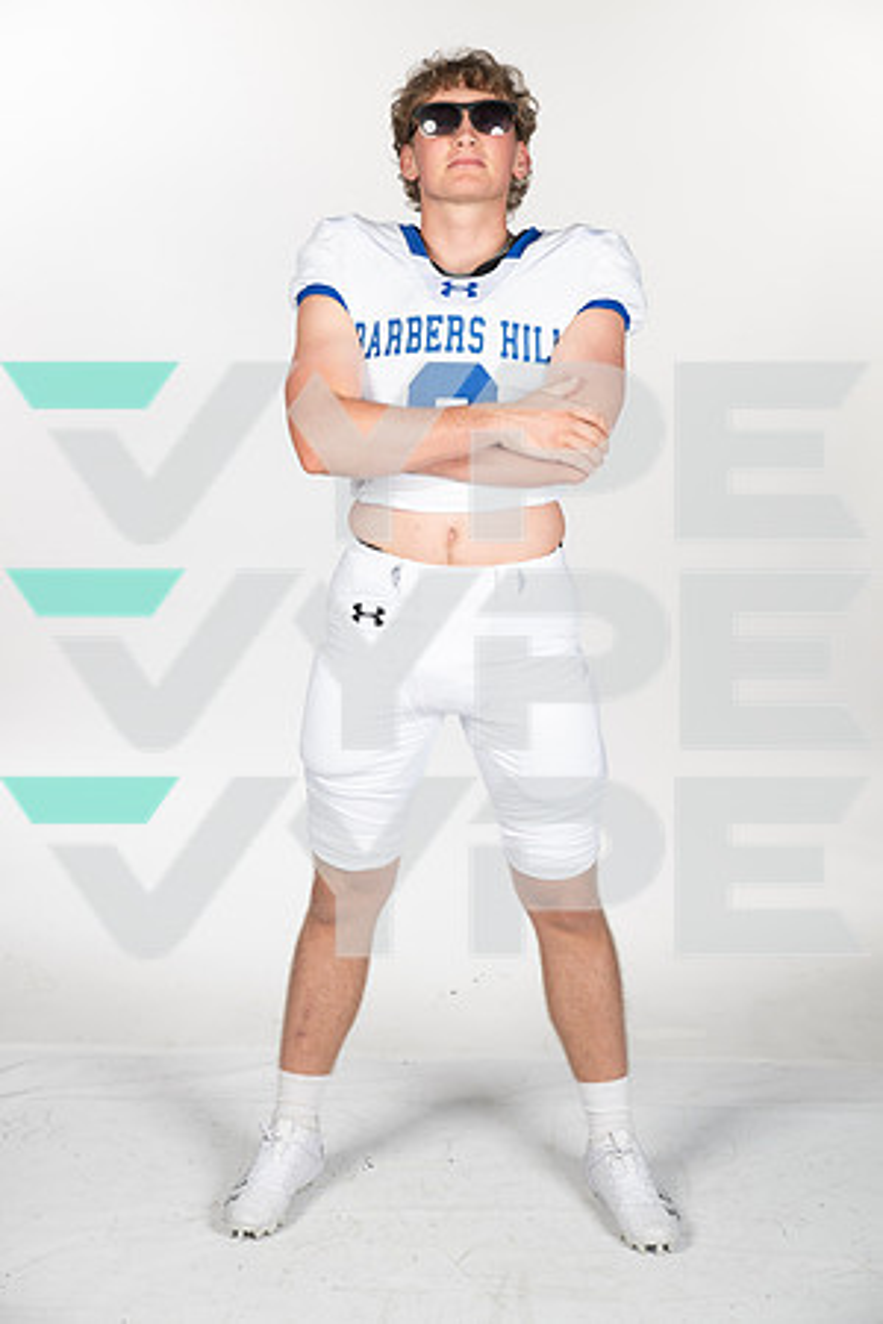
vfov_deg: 31.0
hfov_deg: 20.9
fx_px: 2391
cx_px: 442
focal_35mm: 65
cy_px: 662
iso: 250
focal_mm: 65
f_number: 7.1
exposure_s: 1/400
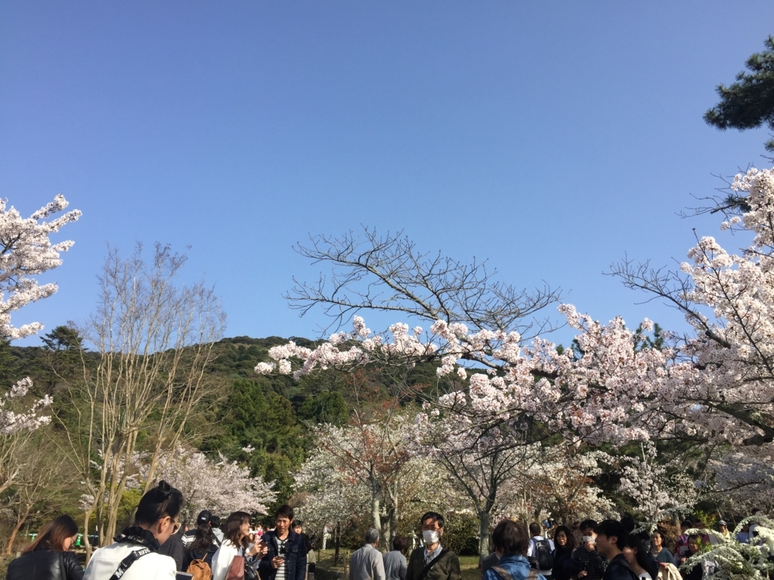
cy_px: 290
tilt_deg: +22.9
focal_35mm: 29
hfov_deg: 61.7
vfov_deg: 48.2
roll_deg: -2.0
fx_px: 648
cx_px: 387
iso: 32
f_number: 2.2
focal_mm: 4.15
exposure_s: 1/1647
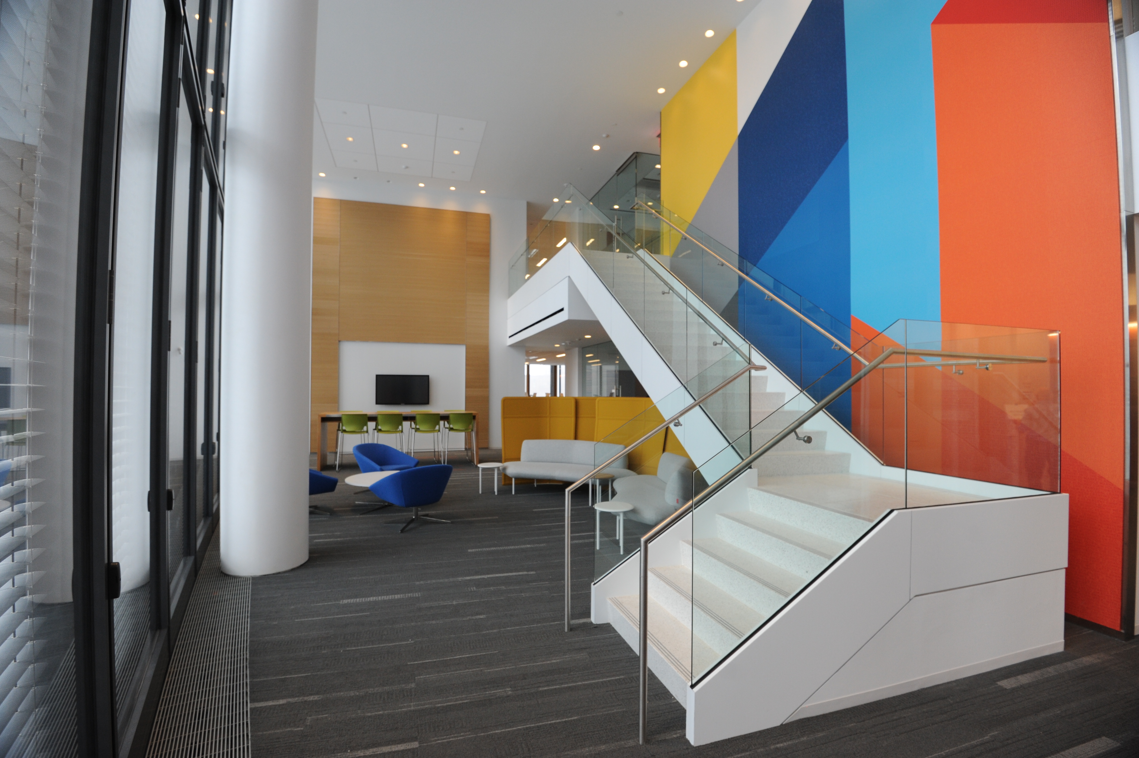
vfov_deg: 73.7
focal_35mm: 16
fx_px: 506
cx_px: 570
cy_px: 379
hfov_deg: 96.8
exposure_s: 1/80
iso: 1000
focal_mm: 16
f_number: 4.5
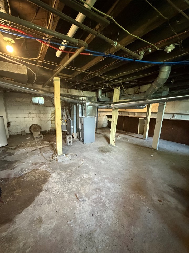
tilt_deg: -11.6
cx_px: 92
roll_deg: -1.7
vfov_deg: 98.0
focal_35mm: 15
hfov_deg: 81.7
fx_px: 109
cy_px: 135
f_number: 2.2
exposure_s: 1/40
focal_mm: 2.22
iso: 1250
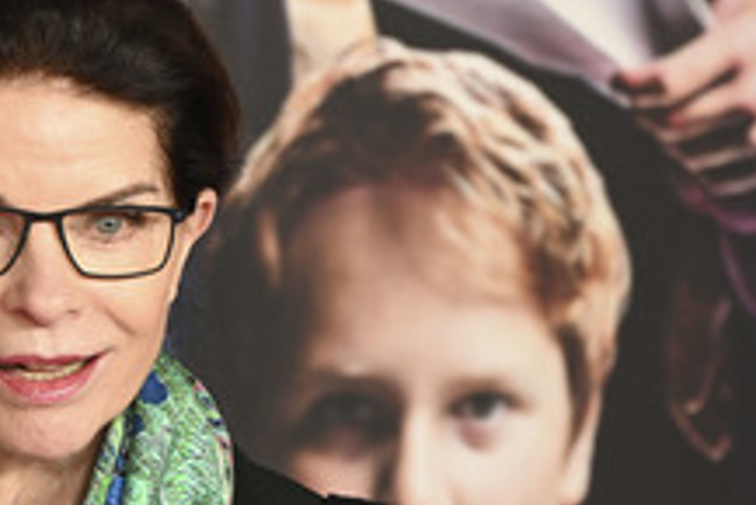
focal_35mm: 415
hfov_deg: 5.0
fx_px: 8721
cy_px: 435
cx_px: -16
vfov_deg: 3.3
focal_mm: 200
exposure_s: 1/160
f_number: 6.3
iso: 1250
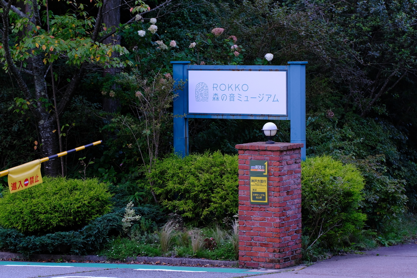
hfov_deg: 13.7
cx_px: 208
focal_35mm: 150
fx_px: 1737
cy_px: 139
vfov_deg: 9.1
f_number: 3.5
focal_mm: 100
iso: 250
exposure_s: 1/150
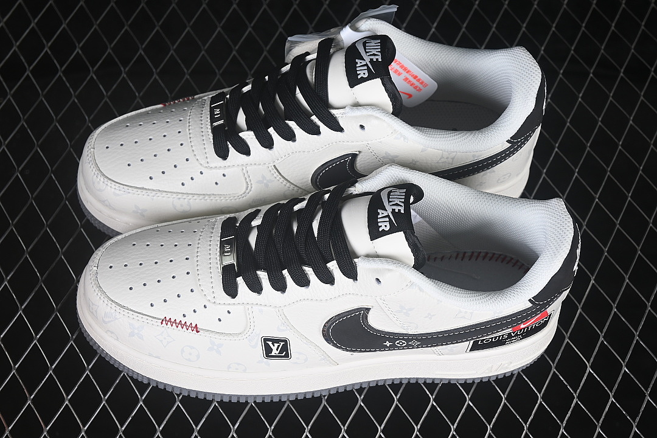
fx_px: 1369
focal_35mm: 75
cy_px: 219
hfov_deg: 27.0
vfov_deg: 18.2
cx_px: 328
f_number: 7.1
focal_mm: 50
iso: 160
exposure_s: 1/80
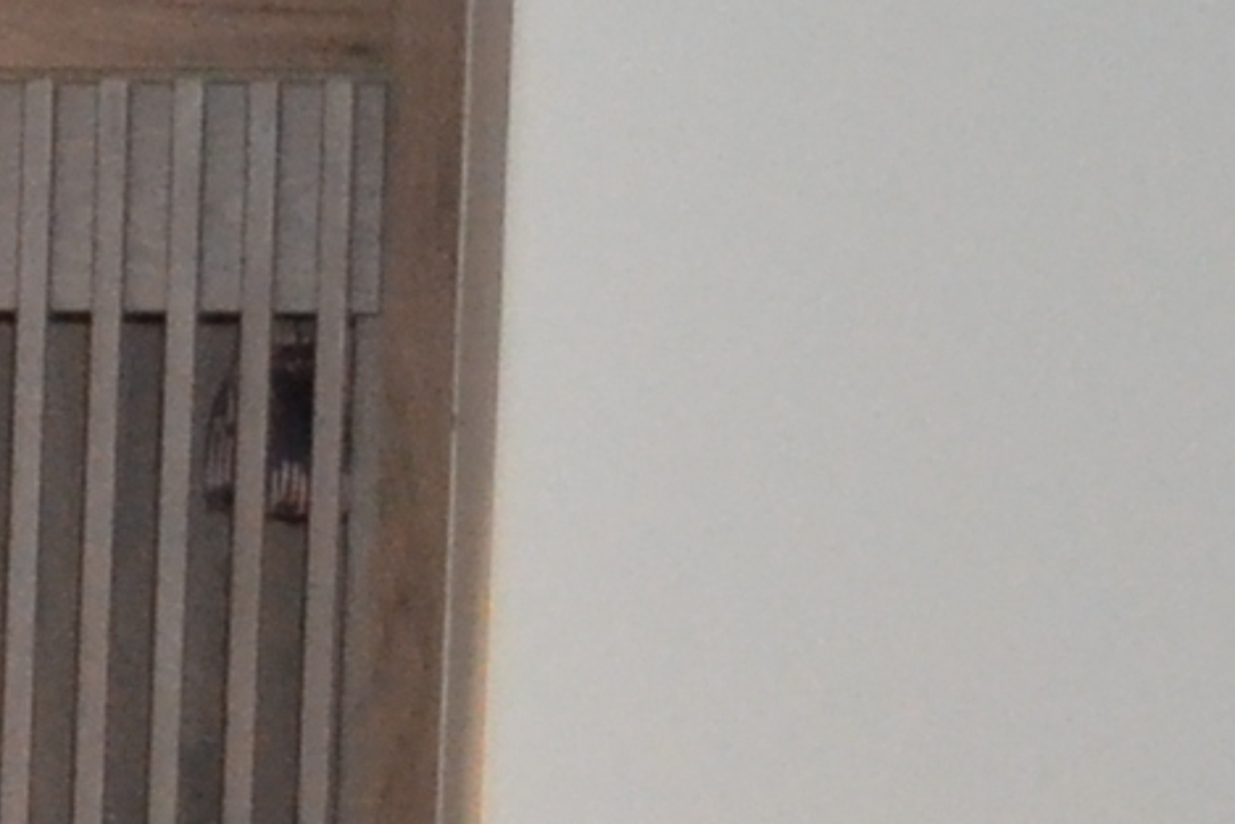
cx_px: -2797
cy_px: 1351
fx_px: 9093
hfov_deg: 6.8
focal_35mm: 265
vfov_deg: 5.1
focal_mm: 24
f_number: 4
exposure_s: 1/60
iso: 2200
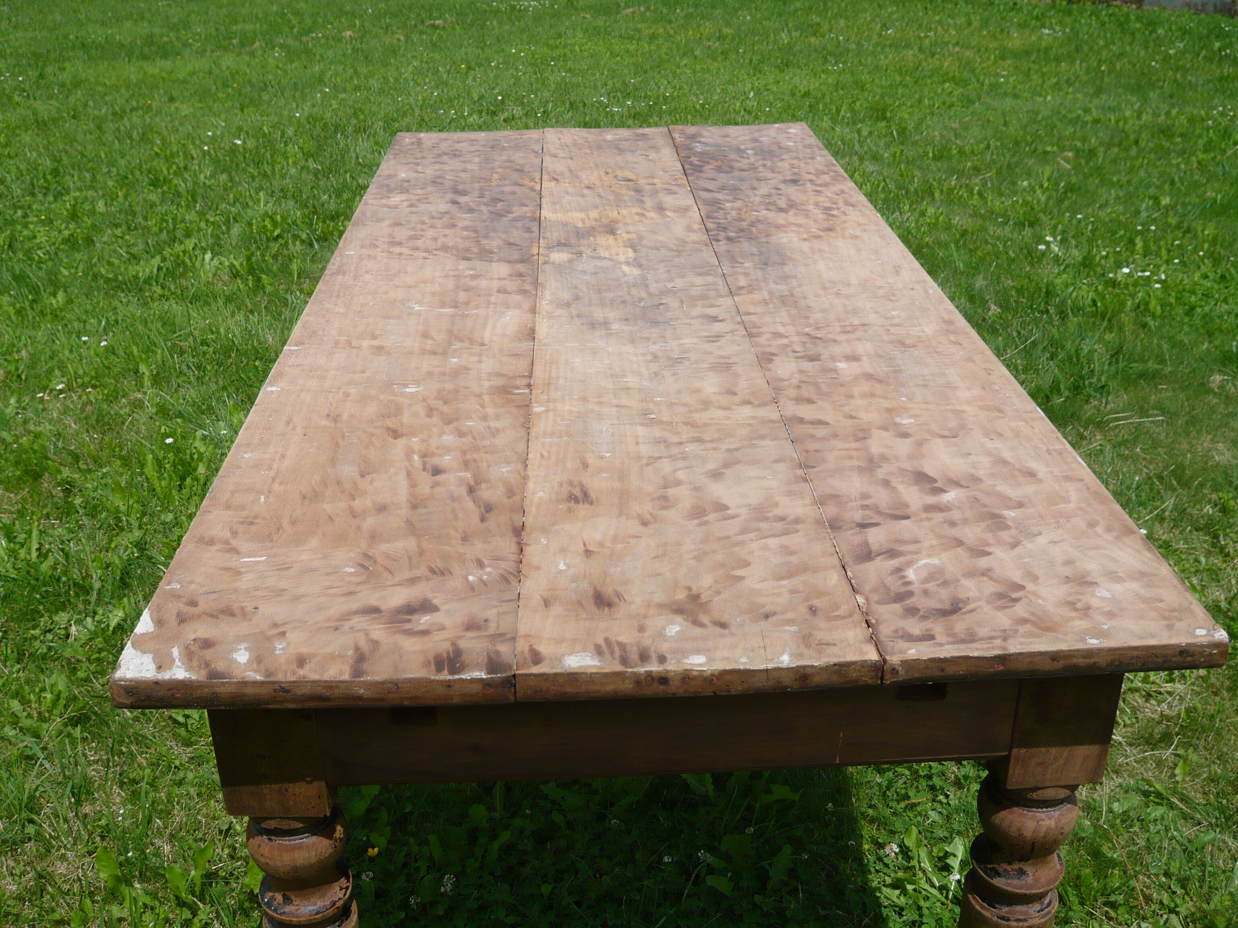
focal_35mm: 36
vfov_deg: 39.7
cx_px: 619
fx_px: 1287
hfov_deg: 51.4
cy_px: 464
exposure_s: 1/250
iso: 100
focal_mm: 5.8
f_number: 9
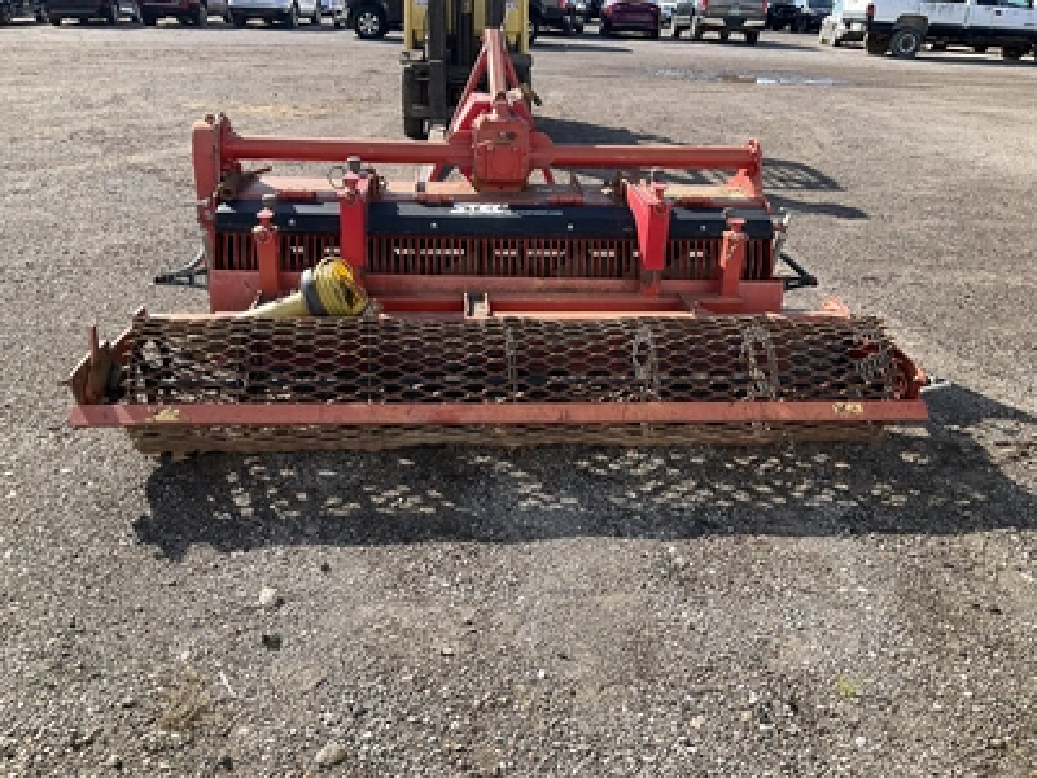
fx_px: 869
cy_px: 389
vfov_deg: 48.2
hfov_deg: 61.7
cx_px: 518
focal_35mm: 29
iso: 25
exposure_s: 1/657
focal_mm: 3
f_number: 1.8
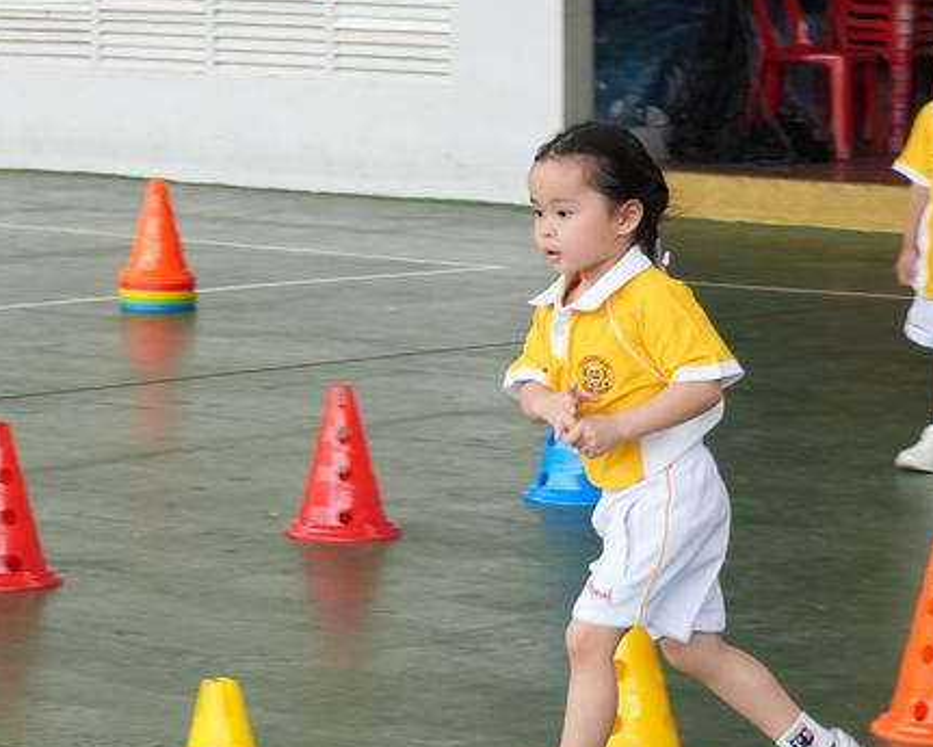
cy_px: 386
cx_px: 139
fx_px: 4422
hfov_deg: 12.0
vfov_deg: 9.7
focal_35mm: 160
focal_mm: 49
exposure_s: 1/125
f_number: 5
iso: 250
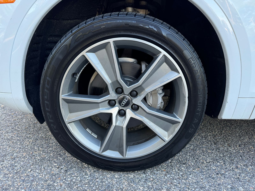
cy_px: 96
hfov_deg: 71.6
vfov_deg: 56.8
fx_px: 177
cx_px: 128
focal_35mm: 24
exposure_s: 1/121
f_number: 1.78
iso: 125
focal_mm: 6.76
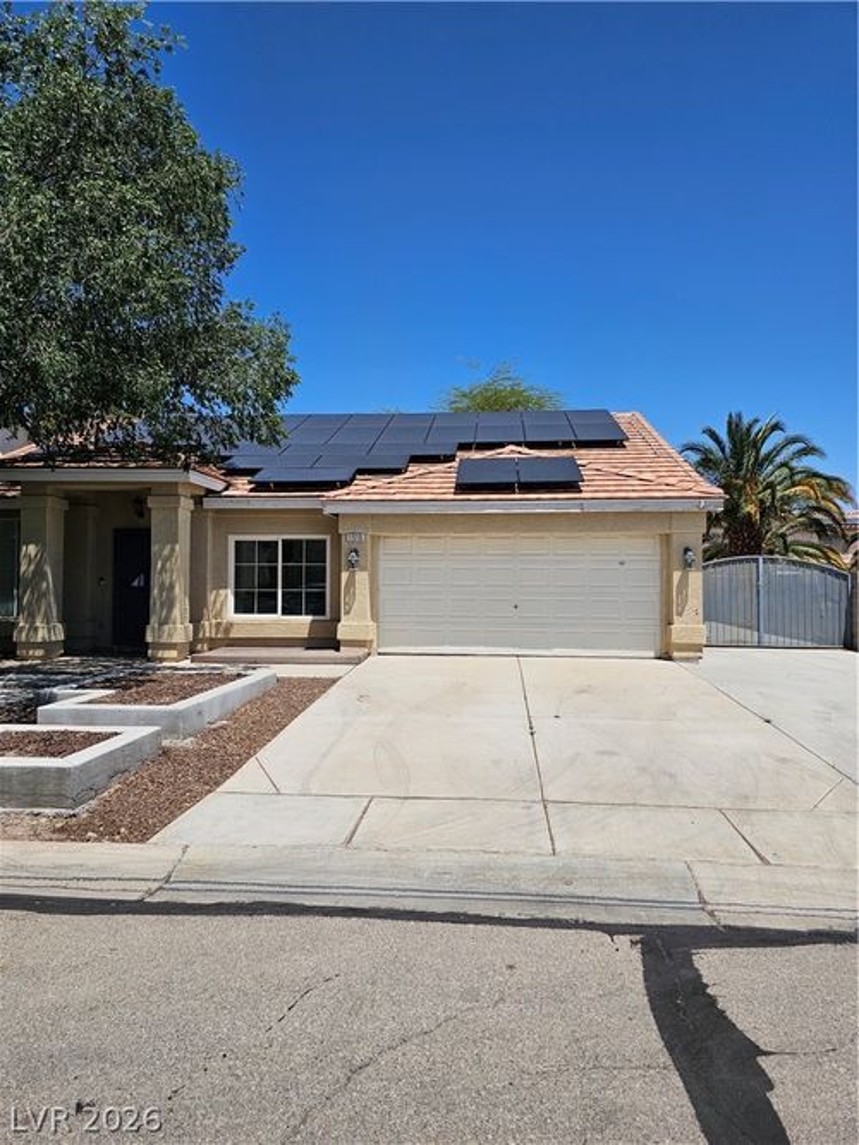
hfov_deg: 58.9
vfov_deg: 73.9
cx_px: 430
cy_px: 572
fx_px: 761
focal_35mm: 23
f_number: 1.7
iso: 12
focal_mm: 6.3
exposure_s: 1/2000
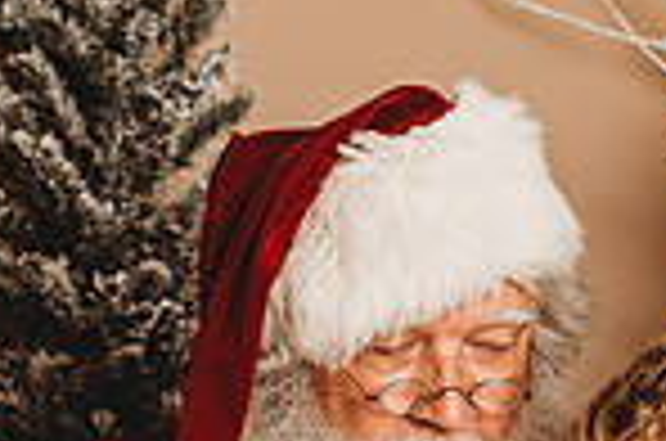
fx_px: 3194
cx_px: 310
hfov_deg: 11.9
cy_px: 596
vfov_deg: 7.8
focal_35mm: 173
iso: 100
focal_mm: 44
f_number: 4
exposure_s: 1/160
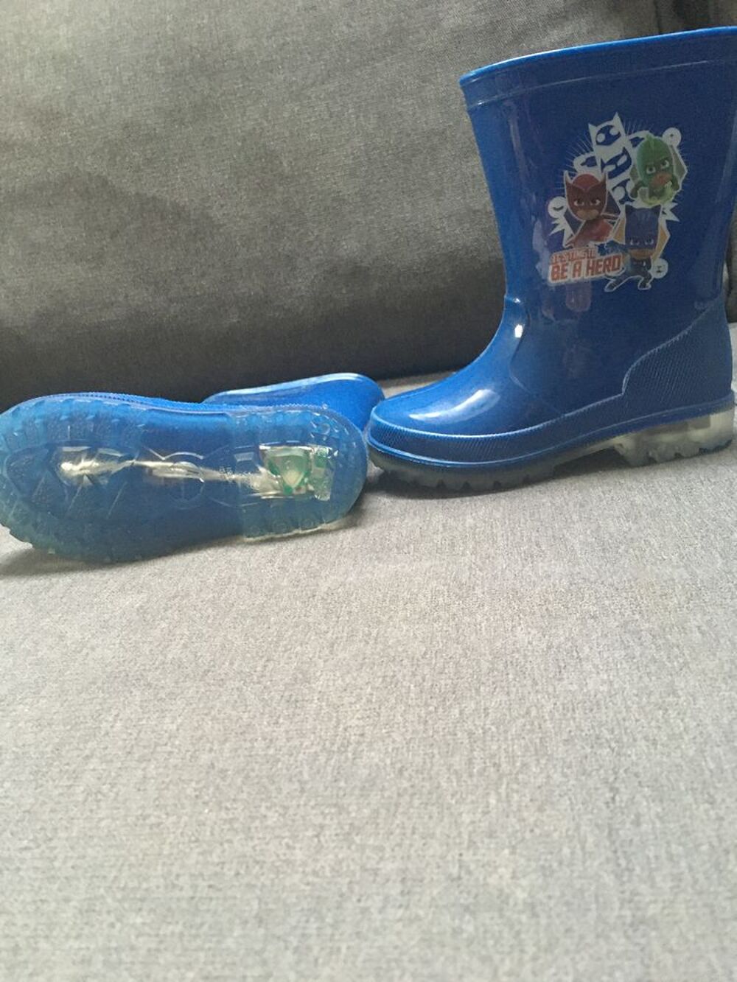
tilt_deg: -18.4
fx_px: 823
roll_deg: +9.6
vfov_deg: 61.7
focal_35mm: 29
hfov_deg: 48.2
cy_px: 491
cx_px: 368
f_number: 2.2
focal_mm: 4.15
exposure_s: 1/17
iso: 500
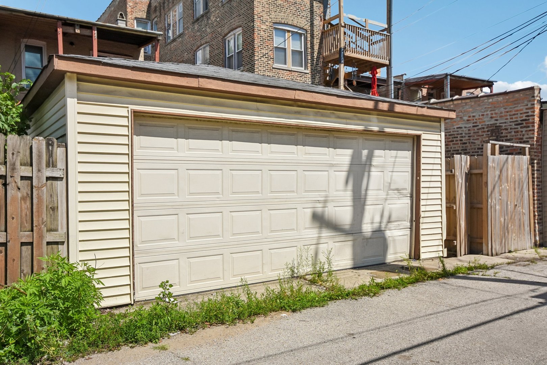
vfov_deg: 43.6
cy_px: 182
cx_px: 274
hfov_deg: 61.9
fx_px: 456
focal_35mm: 30
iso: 400
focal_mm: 20
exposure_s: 1/1600
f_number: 8
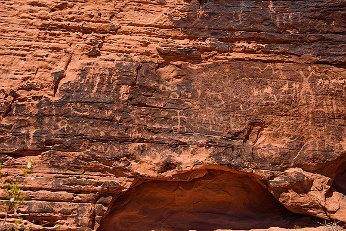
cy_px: 116
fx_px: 505
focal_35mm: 52
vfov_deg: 25.8
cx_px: 173
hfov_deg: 37.8
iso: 400
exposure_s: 1/500
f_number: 5.6
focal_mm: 35
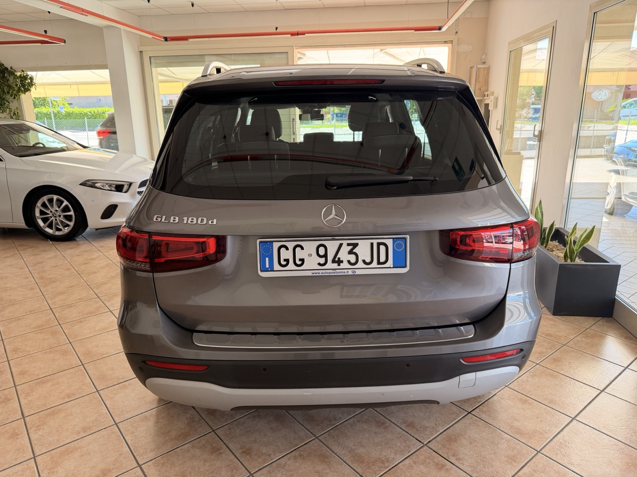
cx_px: 318
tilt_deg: -16.9
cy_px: 238
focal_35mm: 24
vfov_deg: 56.8
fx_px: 442
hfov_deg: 71.6
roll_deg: +1.1
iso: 100
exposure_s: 1/197
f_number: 1.78
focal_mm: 6.76
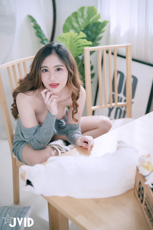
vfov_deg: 39.6
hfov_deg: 27.0
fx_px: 319
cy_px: 115
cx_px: 76
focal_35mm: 50
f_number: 2.5
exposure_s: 1/125
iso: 320
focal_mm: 50
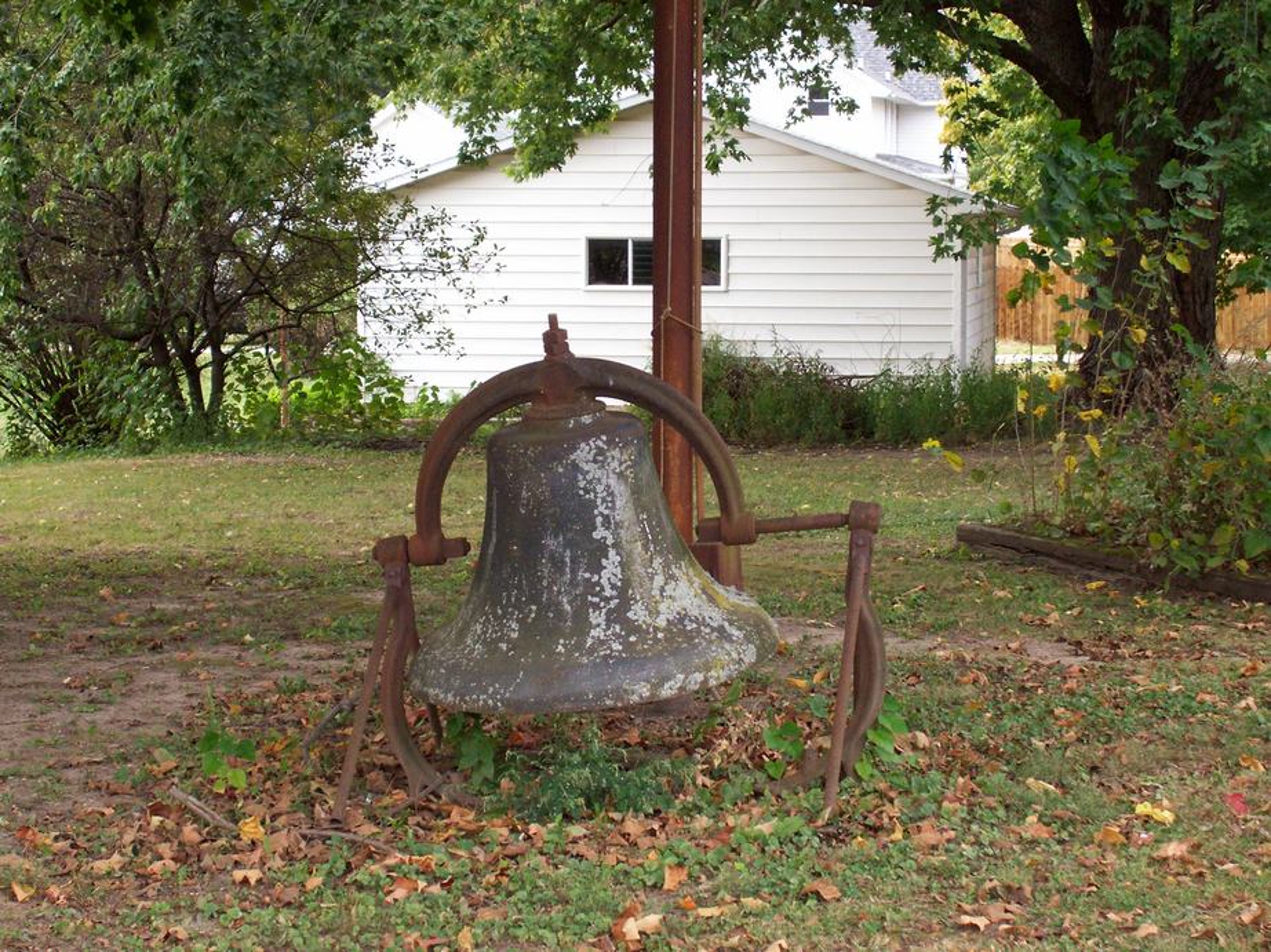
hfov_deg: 23.8
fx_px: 3010
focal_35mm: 82
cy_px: 476
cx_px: 636
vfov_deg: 18.0
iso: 140
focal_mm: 13.5
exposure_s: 1/147
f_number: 4
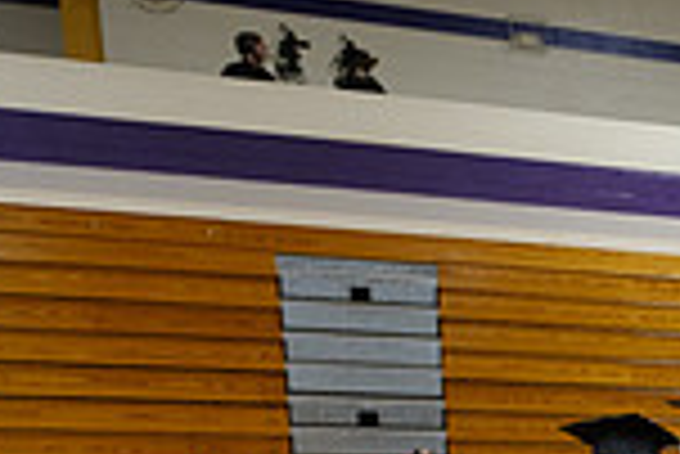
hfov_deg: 17.7
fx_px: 1739
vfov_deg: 13.2
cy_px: 847
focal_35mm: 92
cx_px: 1238
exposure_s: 1/100
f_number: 3.2
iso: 1250
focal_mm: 16
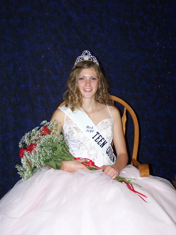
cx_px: 88
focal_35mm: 59
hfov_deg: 24.8
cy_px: 118
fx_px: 400
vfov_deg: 32.7
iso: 140
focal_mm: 9.8
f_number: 3.1
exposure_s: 1/60
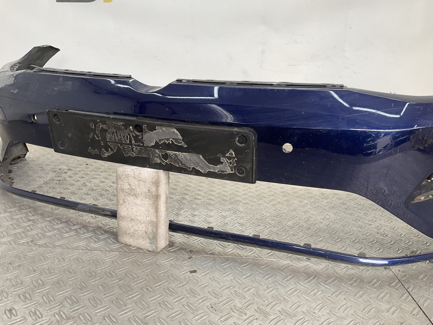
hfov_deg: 61.7
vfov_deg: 48.2
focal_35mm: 29
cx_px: 216
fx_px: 363
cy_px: 162
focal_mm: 3
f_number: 1.8
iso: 20
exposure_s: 1/120
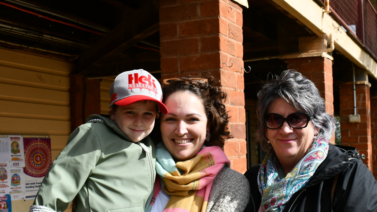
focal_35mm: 58
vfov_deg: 20.7
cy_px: 127
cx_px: 204
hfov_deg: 36.0
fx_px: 580
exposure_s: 1/250
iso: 100
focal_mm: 26
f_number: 8
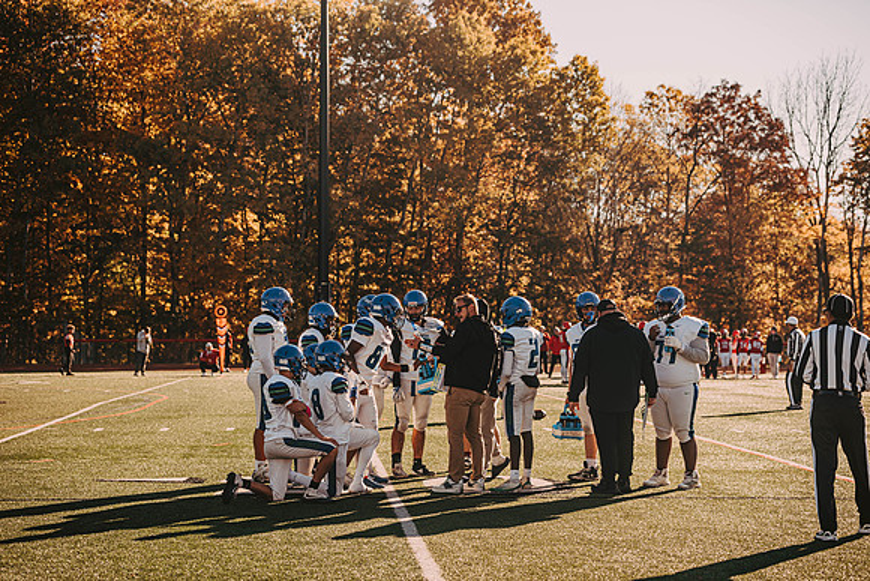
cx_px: 435
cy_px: 290
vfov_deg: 19.5
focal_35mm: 70
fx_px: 1692
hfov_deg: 28.8
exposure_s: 1/2000
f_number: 3.2
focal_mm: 70
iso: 250
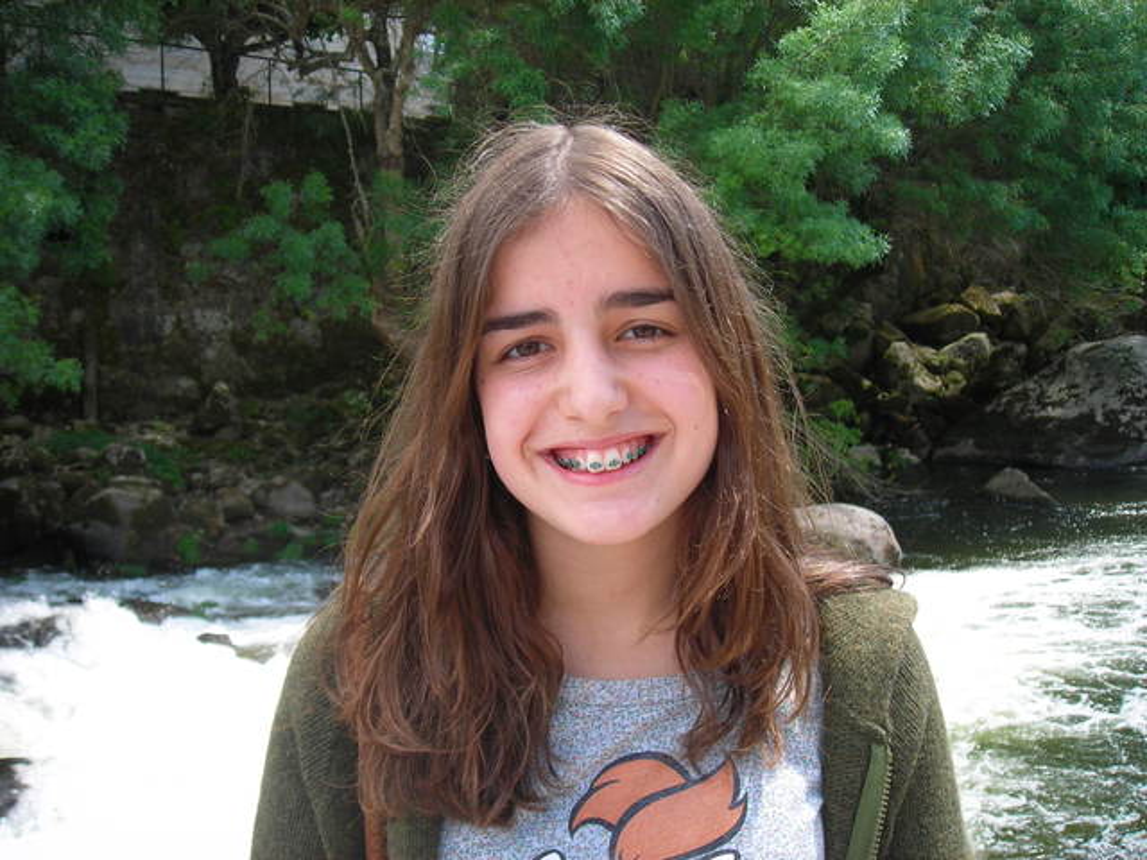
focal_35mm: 38
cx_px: 574
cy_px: 430
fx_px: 1259
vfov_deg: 37.7
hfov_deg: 49.0
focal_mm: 6.3
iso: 50
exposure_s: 1/103
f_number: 3.2
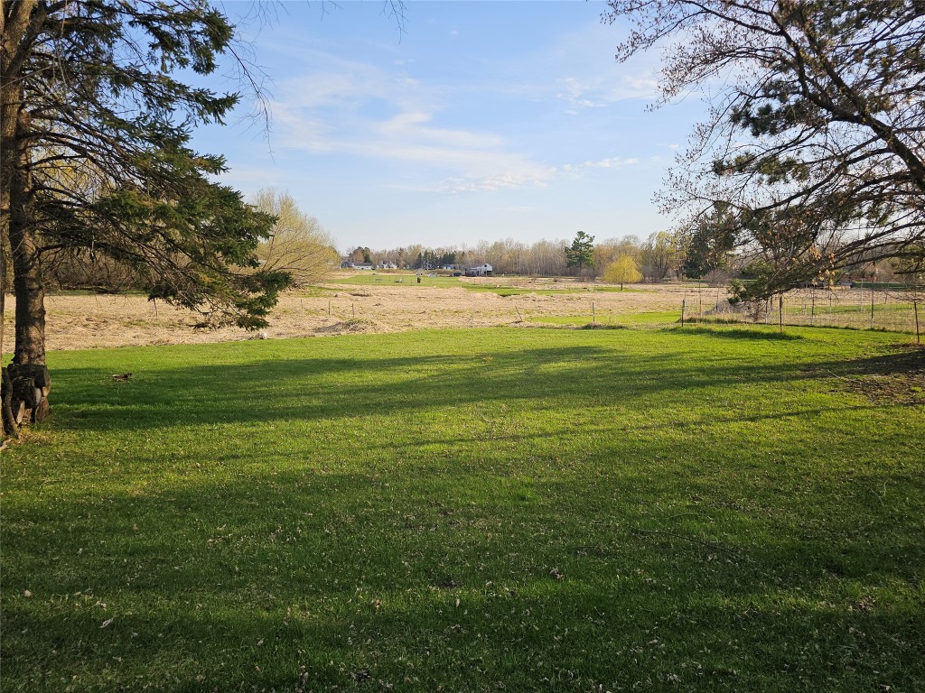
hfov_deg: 73.9
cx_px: 462
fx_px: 615
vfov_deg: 58.9
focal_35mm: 23
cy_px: 346
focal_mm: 6.3
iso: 10
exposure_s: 1/428
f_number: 1.7
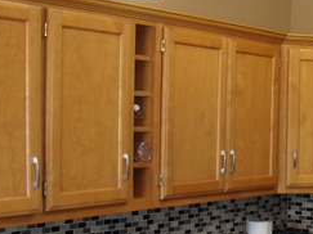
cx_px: 393
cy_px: 170
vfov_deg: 15.5
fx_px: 859
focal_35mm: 95
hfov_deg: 19.3
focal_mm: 6.3
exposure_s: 1/25
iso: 200
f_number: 3.1
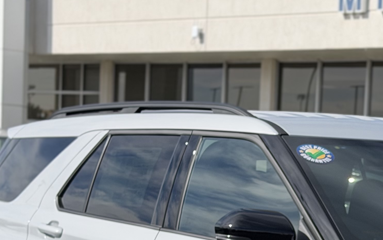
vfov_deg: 9.3
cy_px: 311
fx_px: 1440
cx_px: 416
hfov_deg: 14.8
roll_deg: -2.9
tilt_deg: -5.8
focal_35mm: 138
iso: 64
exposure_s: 1/4329
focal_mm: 6.76
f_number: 1.78
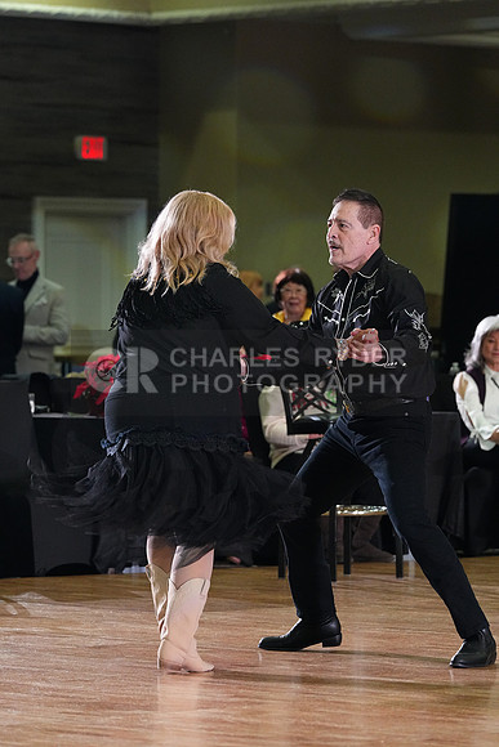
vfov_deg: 10.3
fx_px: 4156
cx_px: 250
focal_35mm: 200
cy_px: 374
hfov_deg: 6.9
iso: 6400
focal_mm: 200
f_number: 5.6
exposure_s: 1/320
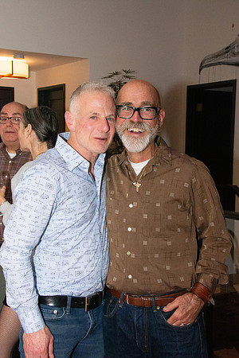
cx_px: 120
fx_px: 523
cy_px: 179
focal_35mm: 52
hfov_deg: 25.8
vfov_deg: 37.9
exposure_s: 1/160
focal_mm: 35
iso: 5000
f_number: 11
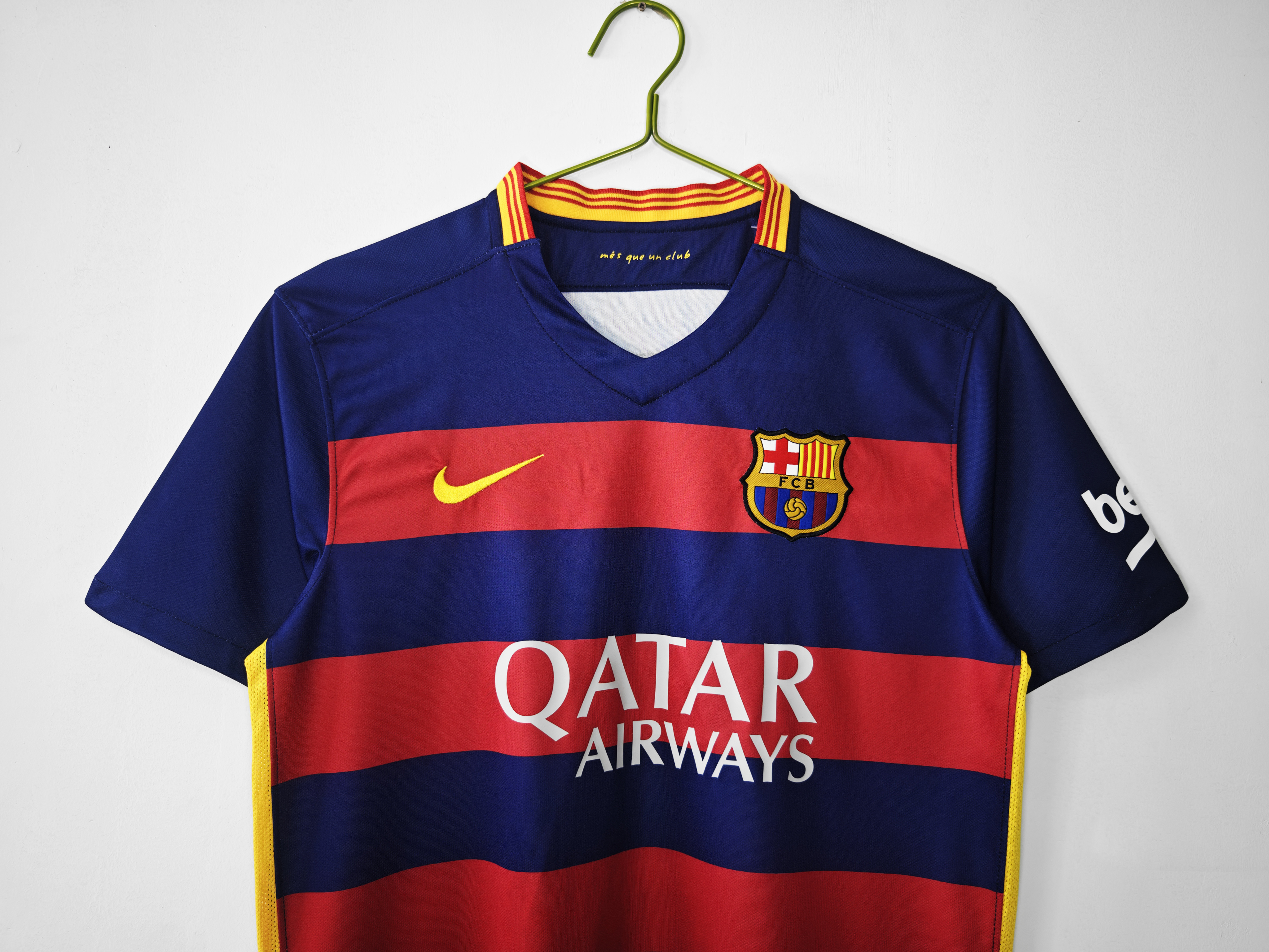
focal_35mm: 23
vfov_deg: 58.9
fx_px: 843
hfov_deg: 73.9
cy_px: 476
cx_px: 634
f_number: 1.75
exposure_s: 1/120
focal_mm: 8.67
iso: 115
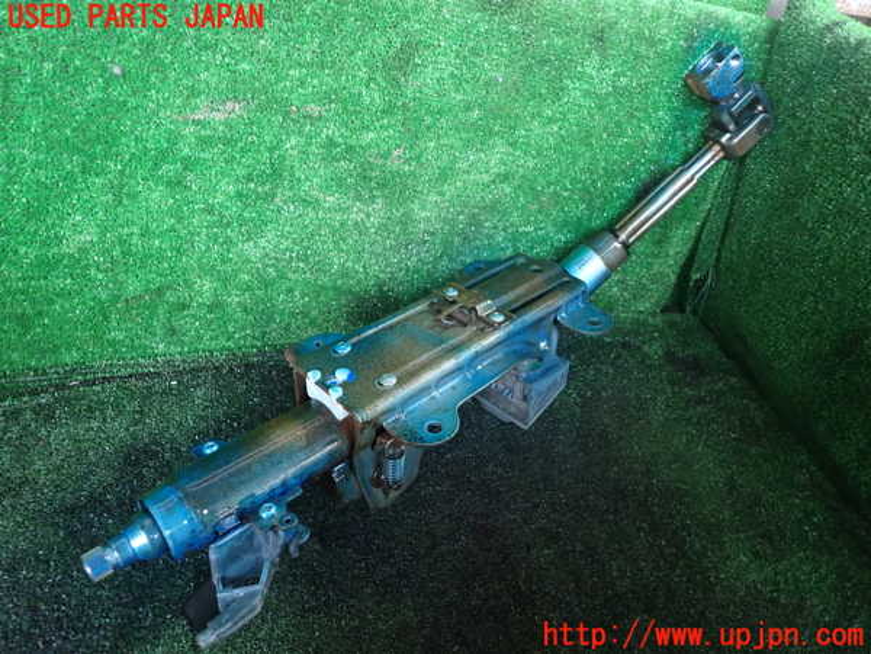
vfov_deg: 54.9
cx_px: 436
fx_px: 629
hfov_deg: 69.4
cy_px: 327
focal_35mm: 25
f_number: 2
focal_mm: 4.5
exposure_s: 1/25
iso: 800
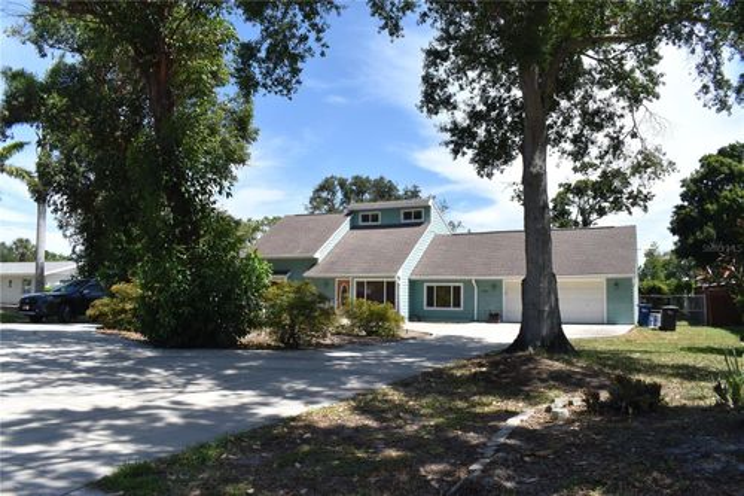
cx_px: 372
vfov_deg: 47.9
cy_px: 248
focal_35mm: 27
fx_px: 558
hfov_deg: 67.4
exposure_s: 1/160
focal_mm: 18
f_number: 13
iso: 200
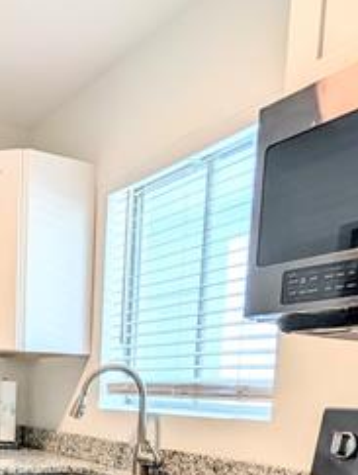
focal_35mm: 38
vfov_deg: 42.9
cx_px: 49
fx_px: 523
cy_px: 463
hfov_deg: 35.9
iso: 68
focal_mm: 2.02
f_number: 1.7
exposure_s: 1/127
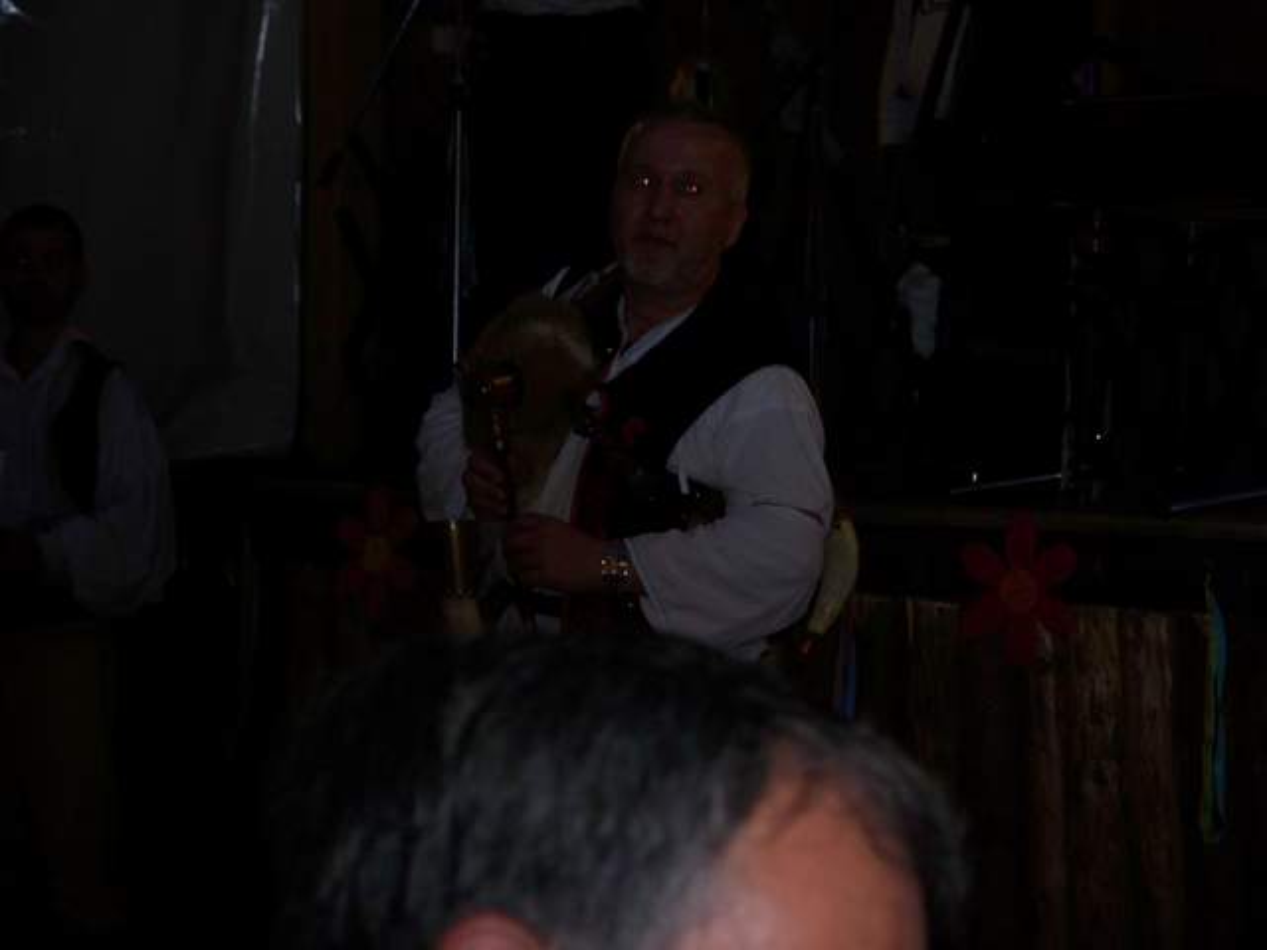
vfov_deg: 11.1
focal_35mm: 133
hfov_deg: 14.8
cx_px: 634
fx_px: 4868
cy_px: 475
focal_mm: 28
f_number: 4
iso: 200
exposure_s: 1/160
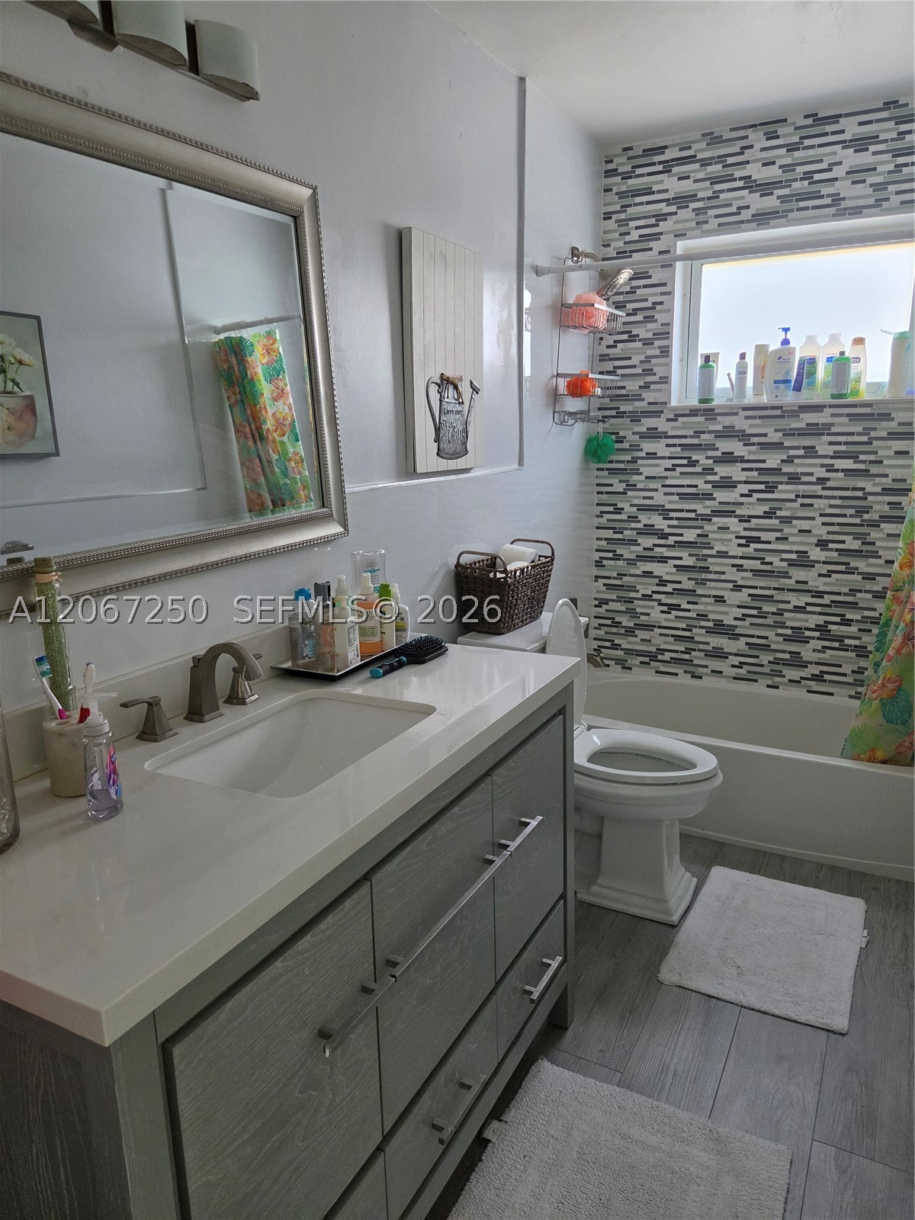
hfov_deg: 58.9
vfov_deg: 73.9
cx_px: 458
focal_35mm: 23
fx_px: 811
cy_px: 610
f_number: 1.8
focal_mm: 5.4
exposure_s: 1/120
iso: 320
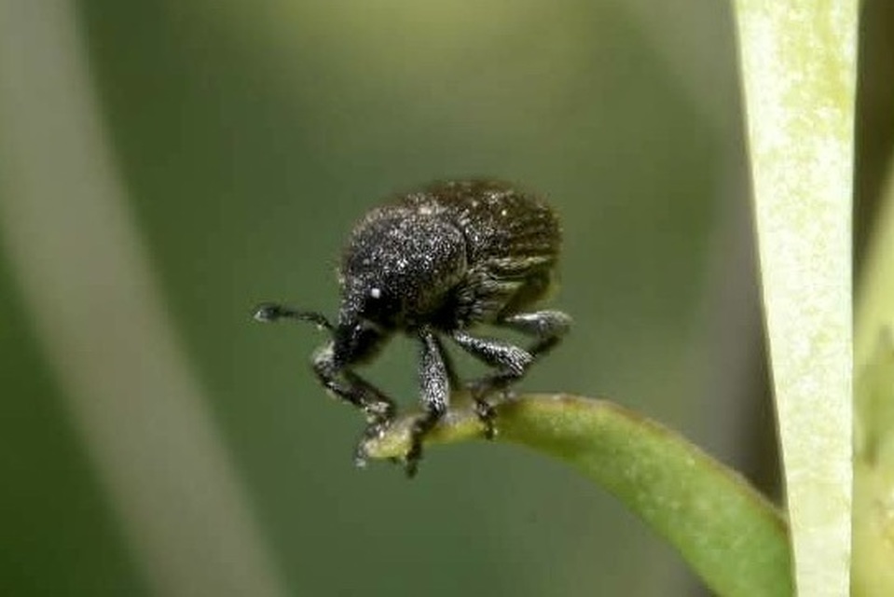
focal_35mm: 158
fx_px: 3912
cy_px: 298
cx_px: 447
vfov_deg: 8.7
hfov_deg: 13.0
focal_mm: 105
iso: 250
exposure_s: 1/60
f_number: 32
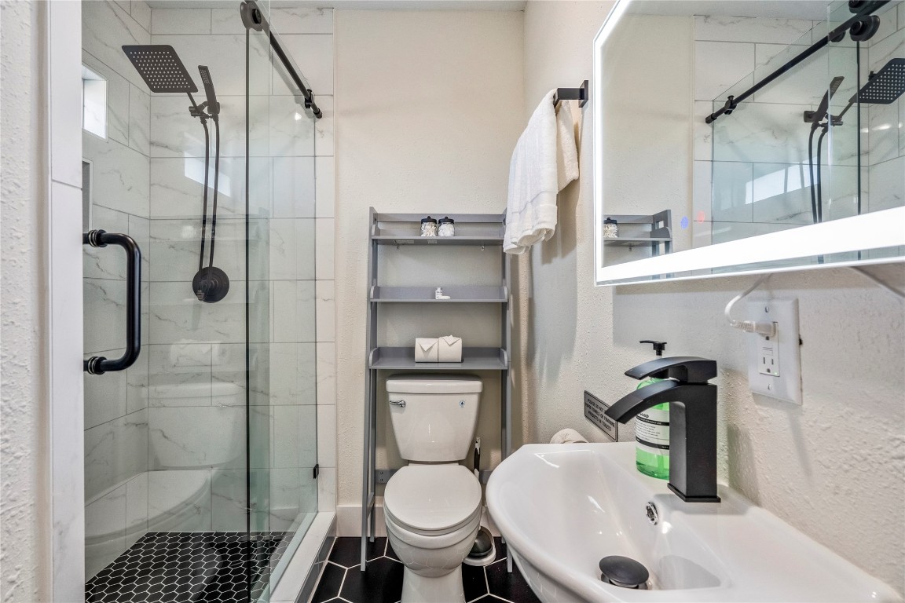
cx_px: 452
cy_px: 302
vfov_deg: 73.7
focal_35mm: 16
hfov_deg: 96.7
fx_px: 402
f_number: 9
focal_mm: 16
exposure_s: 1/320
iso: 1600
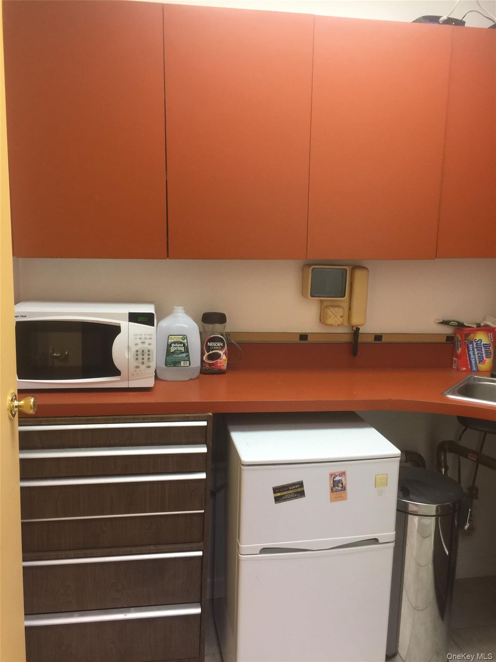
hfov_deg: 48.2
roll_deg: +0.7
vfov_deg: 61.7
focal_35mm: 29
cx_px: 248
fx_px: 554
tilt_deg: -9.6
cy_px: 331
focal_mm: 4.15
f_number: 2.2
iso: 50
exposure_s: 1/15
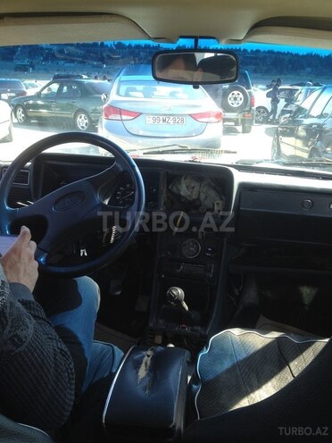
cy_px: 222
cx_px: 166
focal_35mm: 35
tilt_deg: -17.5
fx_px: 448
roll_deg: -1.2
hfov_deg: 40.7
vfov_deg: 52.6
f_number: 2.4
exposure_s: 1/125
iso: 50
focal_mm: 4.28
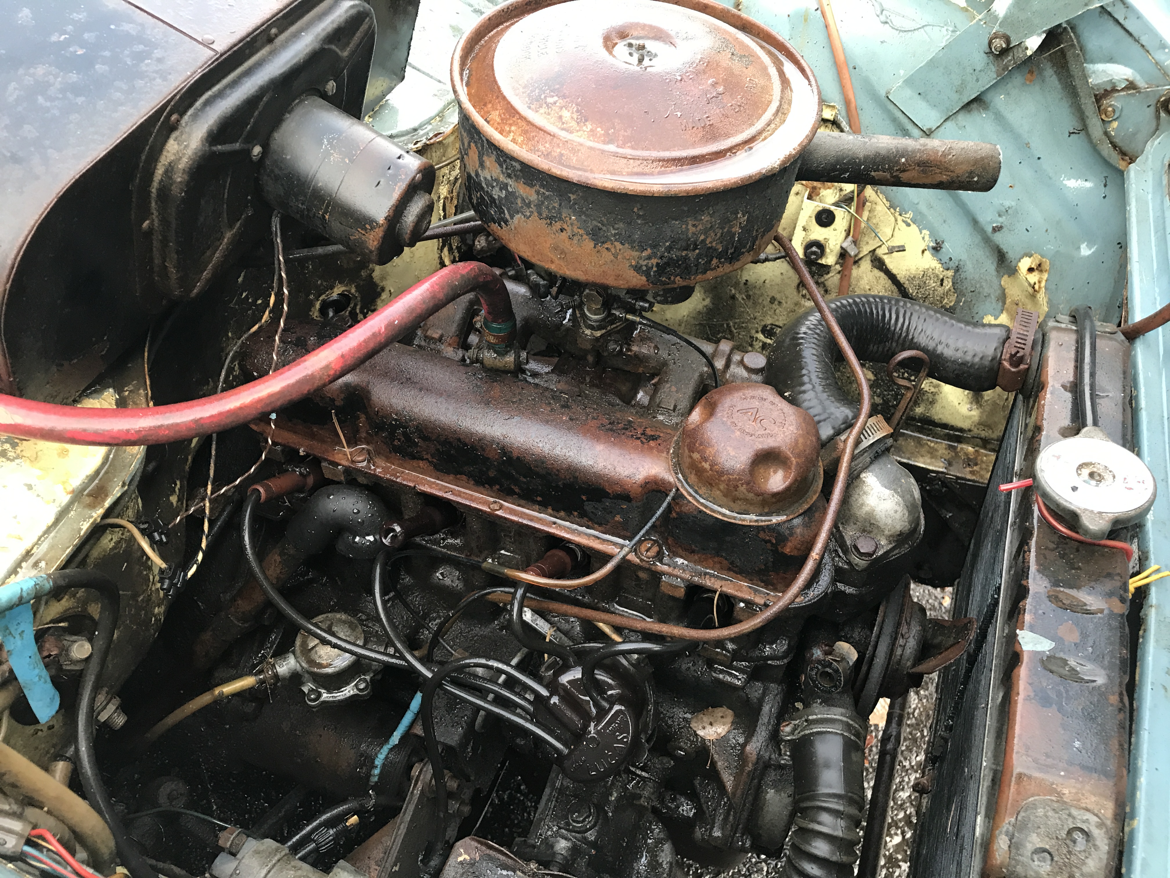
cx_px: 585
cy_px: 439
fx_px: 946
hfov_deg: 63.4
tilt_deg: -47.1
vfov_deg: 49.7
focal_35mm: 28
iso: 32
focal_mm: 3.99
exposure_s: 1/25
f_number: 1.8
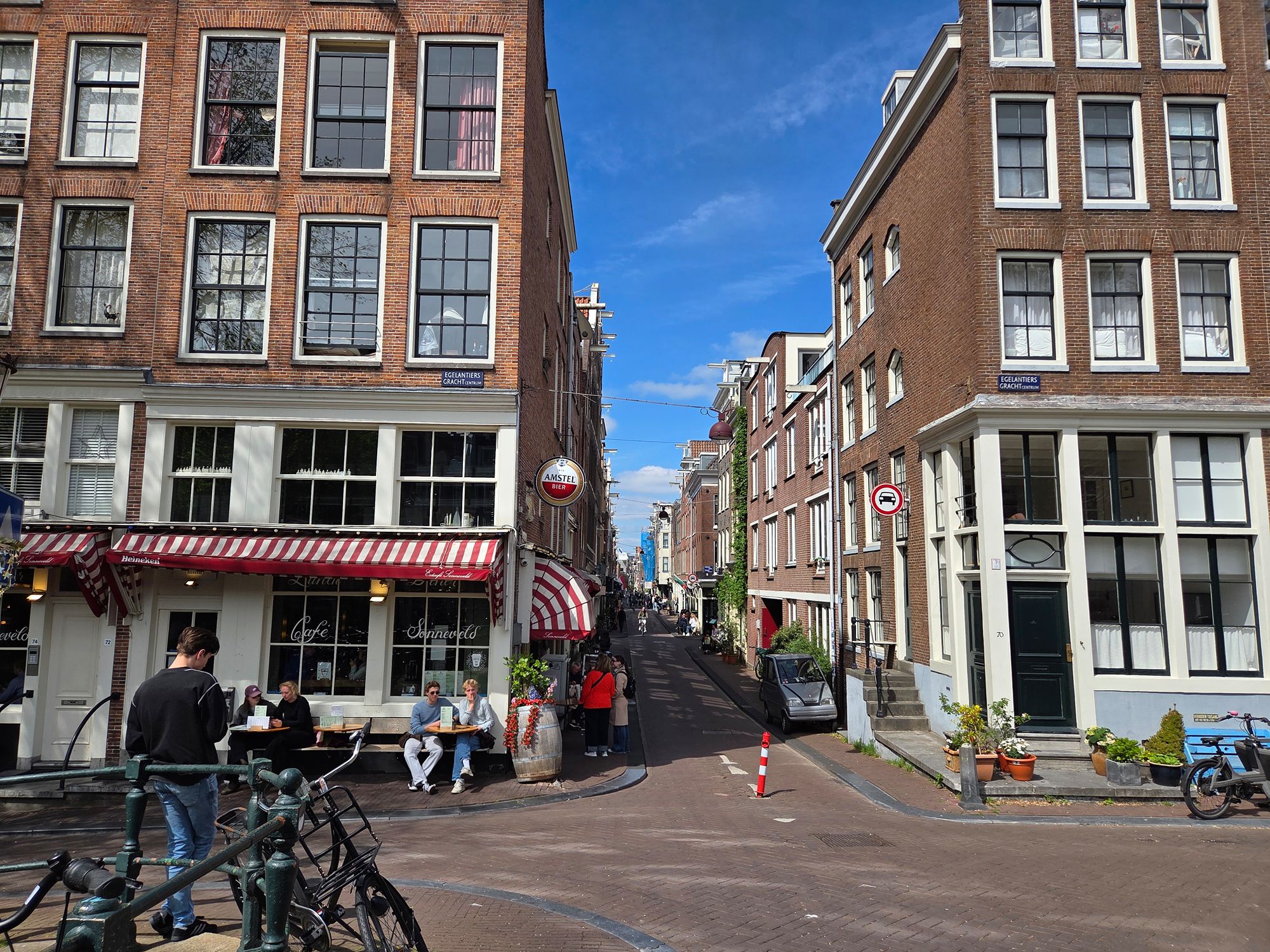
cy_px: 476
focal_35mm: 23
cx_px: 635
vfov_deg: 58.9
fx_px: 844
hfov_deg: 73.9
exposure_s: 1/5261
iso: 80
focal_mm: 5.4
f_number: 1.8
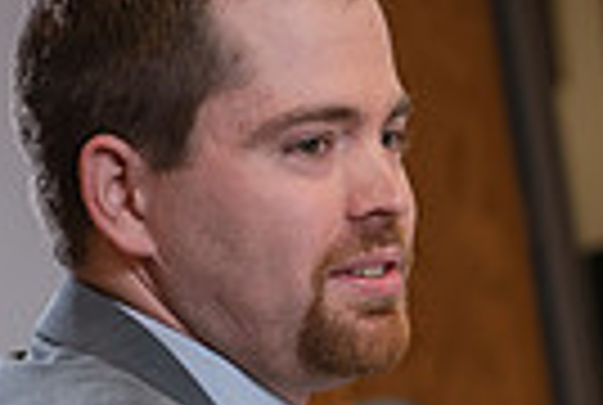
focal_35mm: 268
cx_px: 950
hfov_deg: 7.5
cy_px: 452
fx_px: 4499
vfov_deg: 5.1
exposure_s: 1/125
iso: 800
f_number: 3.5
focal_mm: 62
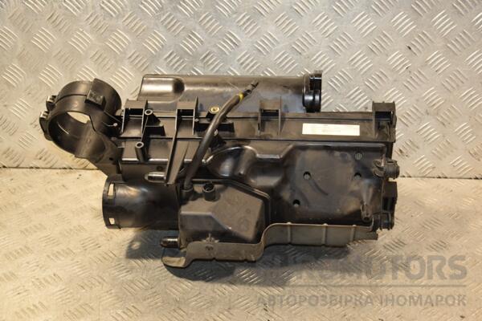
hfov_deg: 37.9
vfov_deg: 25.8
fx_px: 703
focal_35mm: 52
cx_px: 241
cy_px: 160
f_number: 5
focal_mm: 35
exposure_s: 1/125
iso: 800
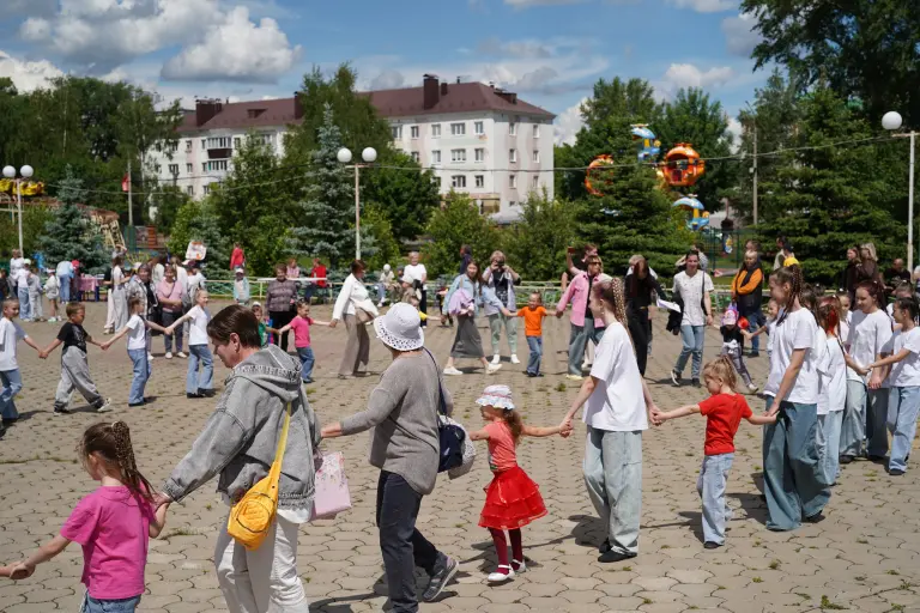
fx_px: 1278
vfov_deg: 27.0
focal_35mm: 50
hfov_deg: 39.6
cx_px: 460
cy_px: 306
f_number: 5.6
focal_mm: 50
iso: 160
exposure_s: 1/1600
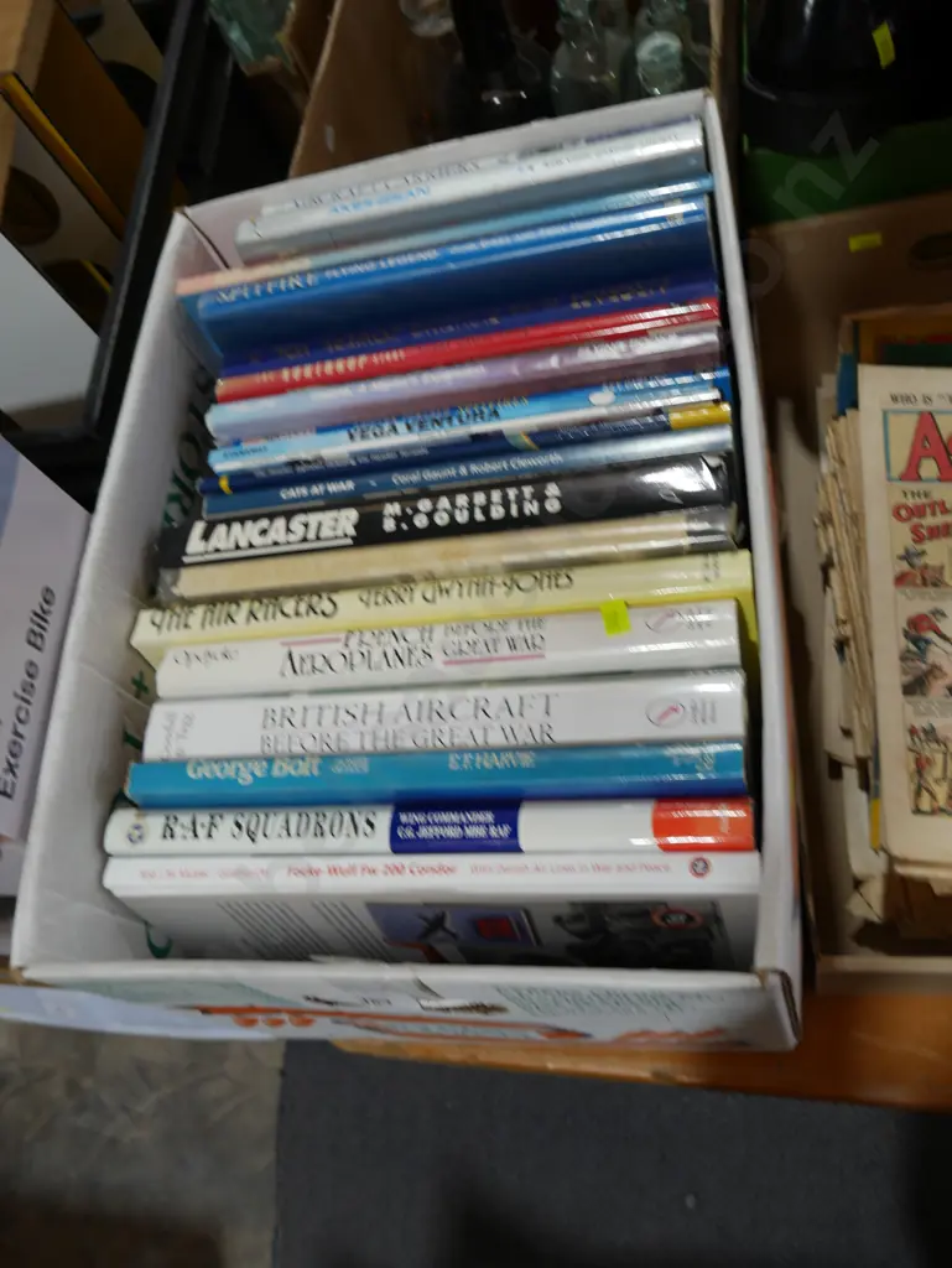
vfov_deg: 63.4
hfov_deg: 49.8
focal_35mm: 28
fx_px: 1026
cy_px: 634
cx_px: 476
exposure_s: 1/60
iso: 200
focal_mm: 14
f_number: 4.5
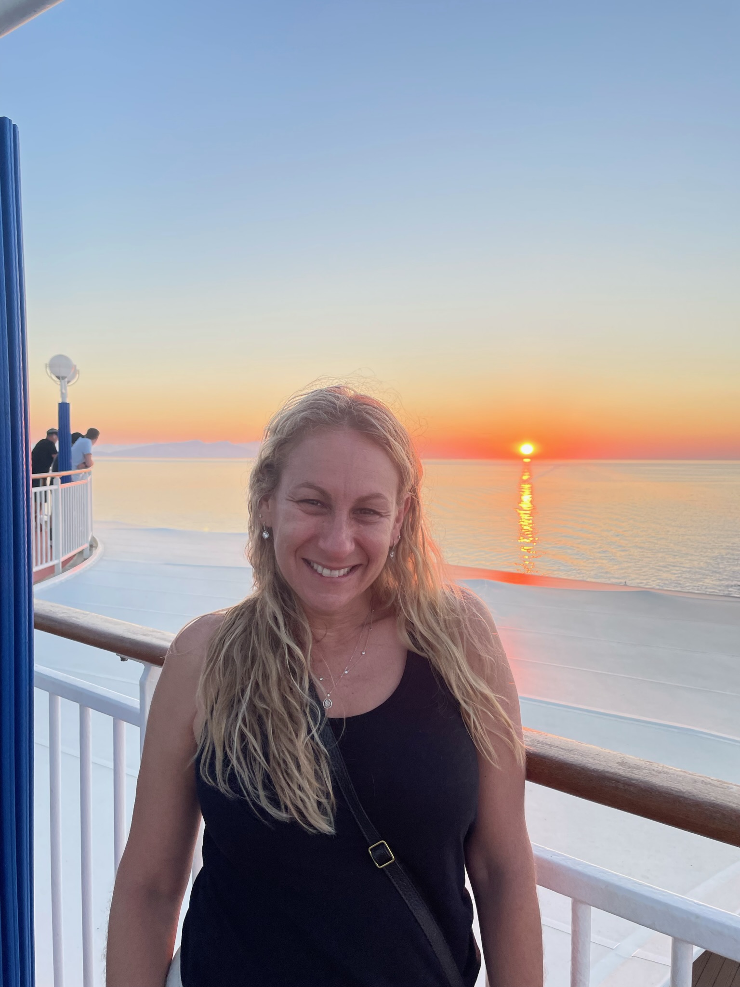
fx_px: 741
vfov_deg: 67.3
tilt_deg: -0.9
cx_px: 370
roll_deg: -0.2
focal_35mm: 26
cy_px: 494
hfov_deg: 53.0
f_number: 1.6
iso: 32
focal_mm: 4.2
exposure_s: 1/374
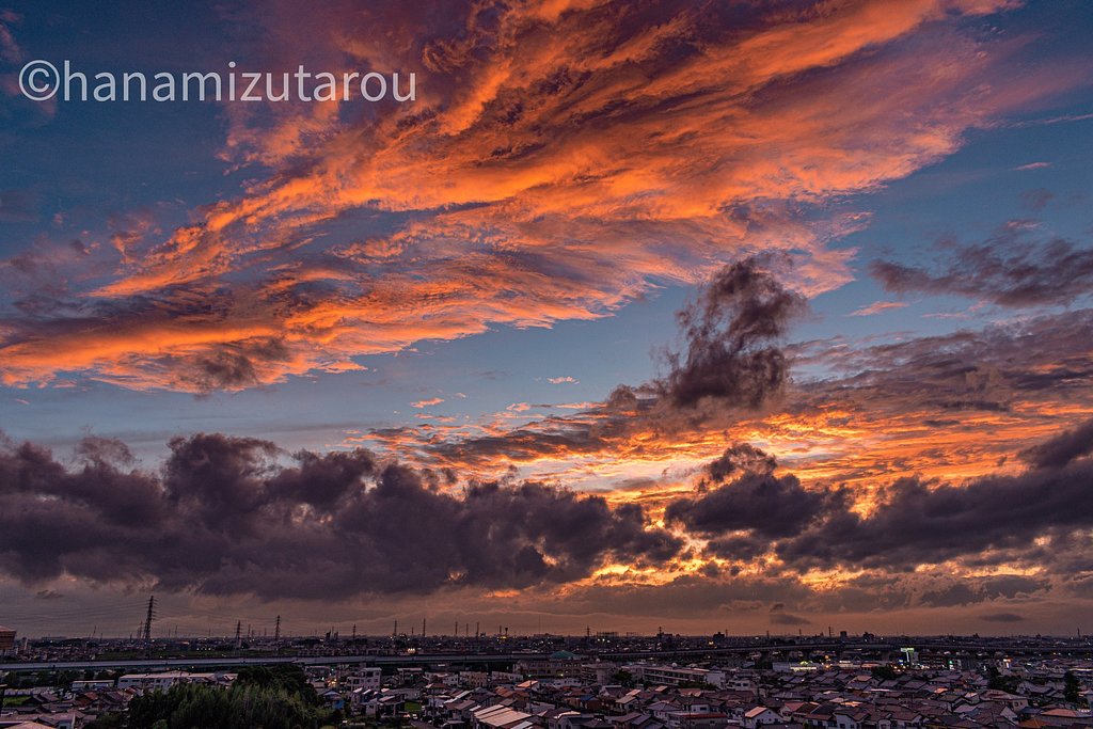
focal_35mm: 27
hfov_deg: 67.4
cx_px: 546
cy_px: 364
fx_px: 820
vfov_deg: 47.9
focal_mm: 18
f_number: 8
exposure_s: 1/30
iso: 100
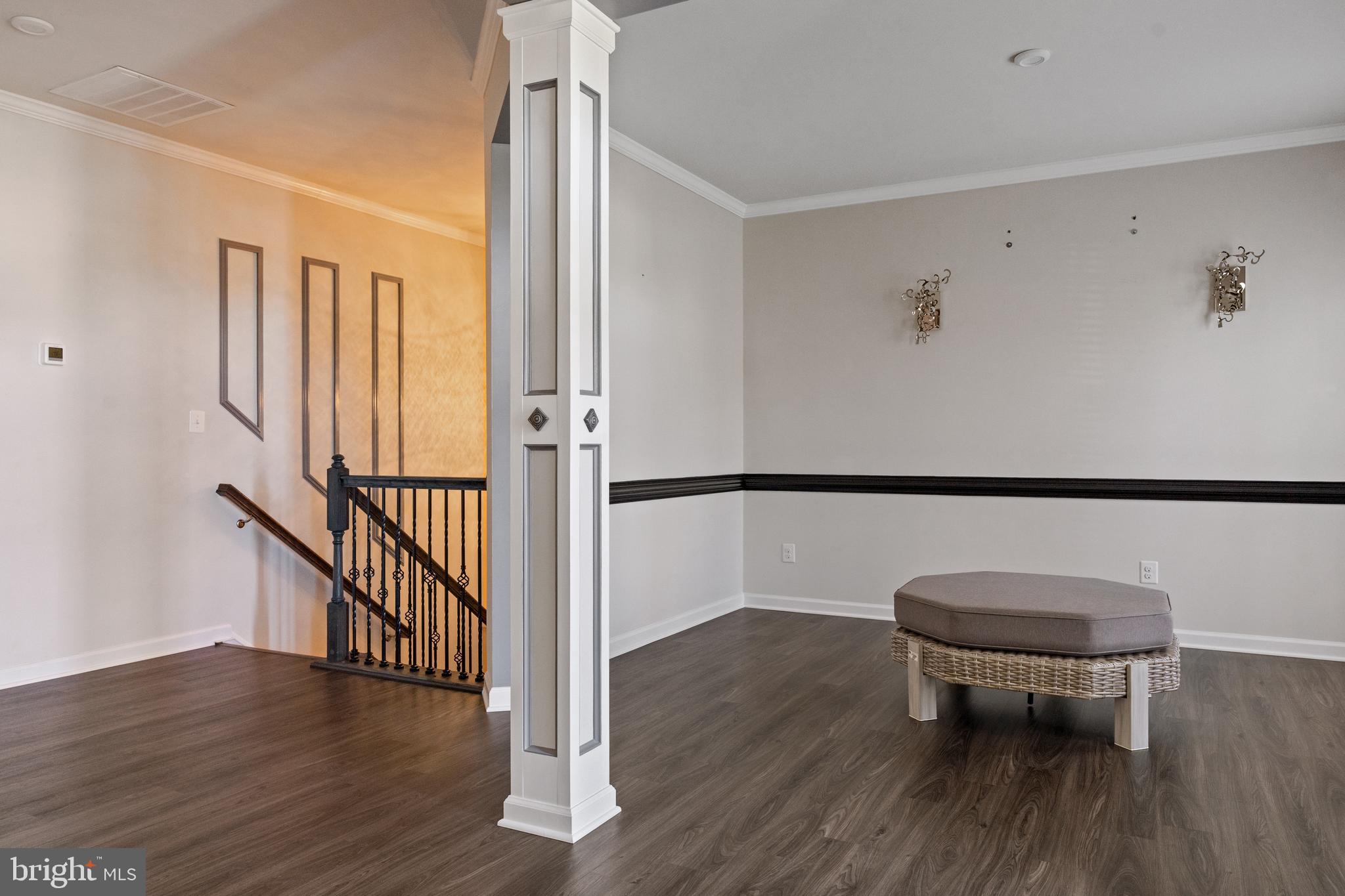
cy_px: 448
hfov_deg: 73.7
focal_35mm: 24
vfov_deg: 53.1
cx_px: 672
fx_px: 897
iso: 400
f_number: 8
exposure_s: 1/15
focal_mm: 24
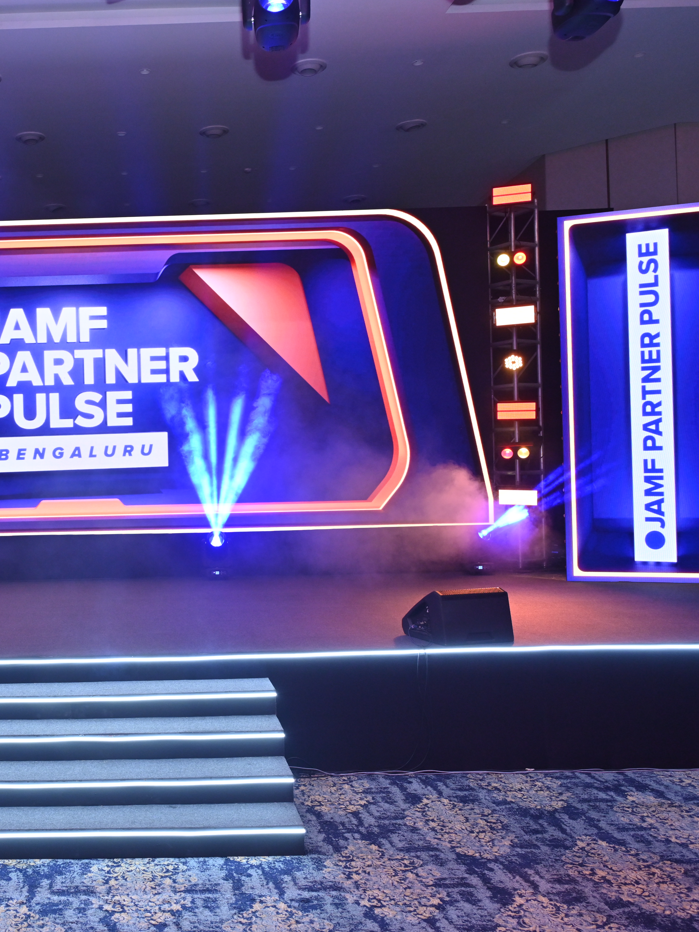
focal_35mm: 35
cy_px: 467
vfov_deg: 52.6
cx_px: 101
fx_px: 942
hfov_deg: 38.5
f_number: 4.5
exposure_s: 1/160
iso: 800
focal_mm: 24
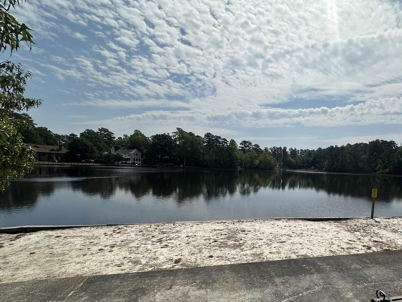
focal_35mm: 21
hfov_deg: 75.4
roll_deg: -2.3
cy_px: 187
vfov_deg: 62.6
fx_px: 244
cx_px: 281
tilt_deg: -3.4
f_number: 2.2
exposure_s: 1/5814
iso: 50
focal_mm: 2.22
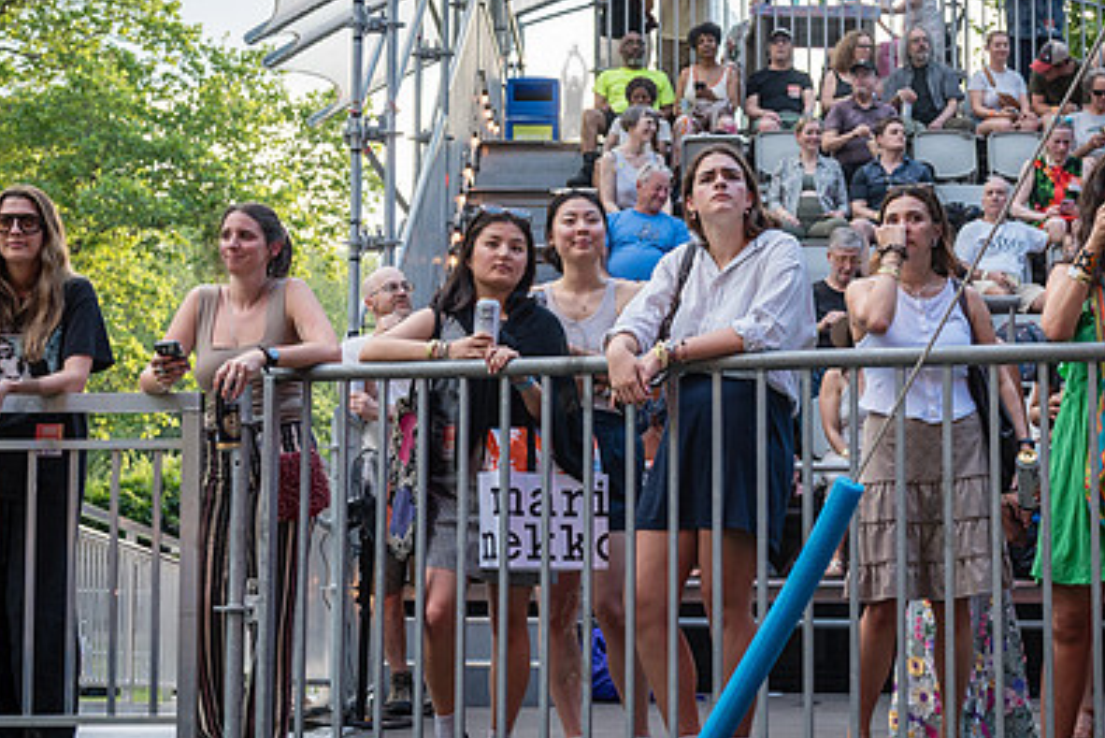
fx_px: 1965
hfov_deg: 31.4
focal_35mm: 64
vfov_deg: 21.3
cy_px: 348
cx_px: 616
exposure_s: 1/125
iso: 400
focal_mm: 36
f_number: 4
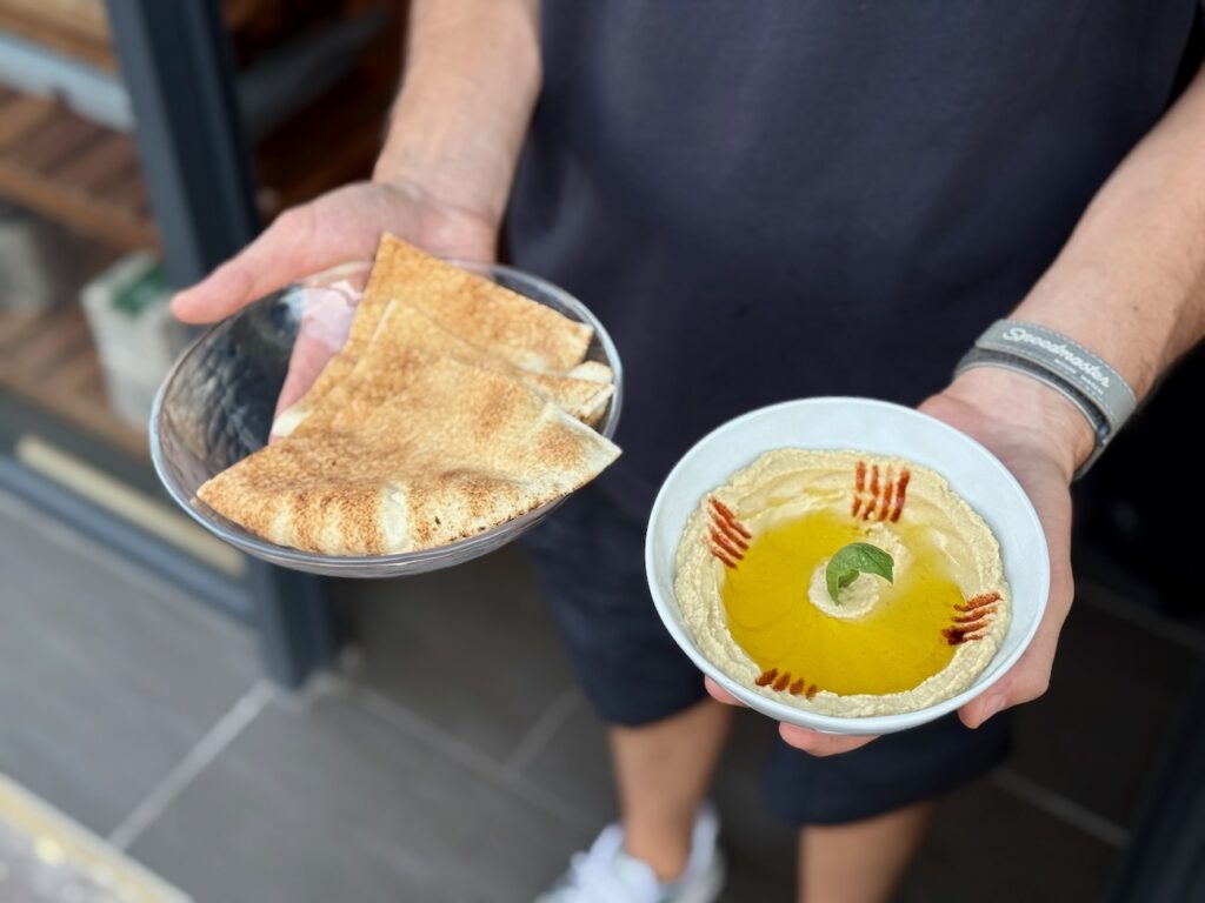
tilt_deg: -45.2
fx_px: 1671
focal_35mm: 48
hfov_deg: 39.7
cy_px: 452
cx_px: 602
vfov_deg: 30.3
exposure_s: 1/315
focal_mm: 6.76
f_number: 1.78
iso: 64
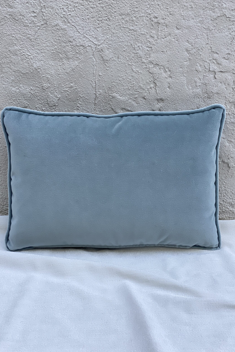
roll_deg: -0.4
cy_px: 175
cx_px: 115
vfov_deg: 36.2
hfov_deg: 24.6
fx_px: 538
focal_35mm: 55
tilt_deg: -20.8
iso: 20
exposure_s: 1/148
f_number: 2
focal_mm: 6
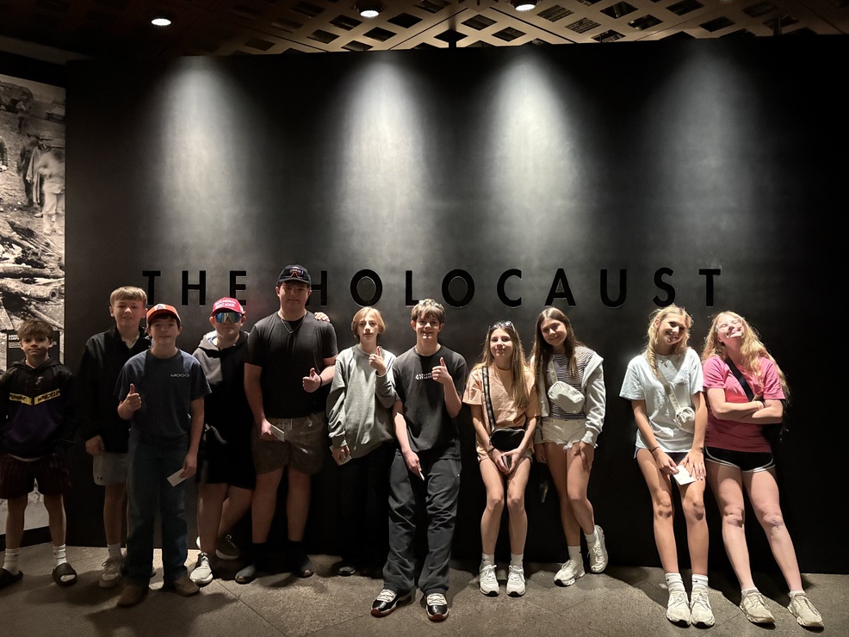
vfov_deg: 51.4
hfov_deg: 65.3
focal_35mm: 27
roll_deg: +0.1
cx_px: 431
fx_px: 662
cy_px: 311
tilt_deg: +0.8
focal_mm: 5.96
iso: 2000
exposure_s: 1/15
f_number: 1.6
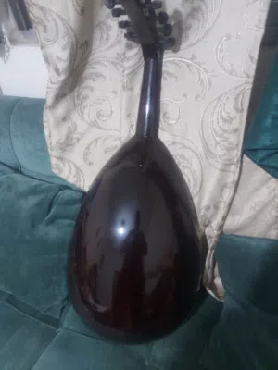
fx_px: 257
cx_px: 139
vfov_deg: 71.6
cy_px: 185
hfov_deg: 56.8
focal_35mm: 24
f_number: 1.8
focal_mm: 5.23
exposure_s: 1/17
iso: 400
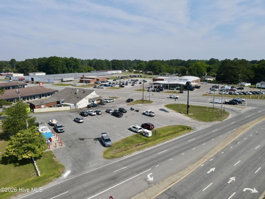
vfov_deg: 56.9
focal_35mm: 24
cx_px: 132
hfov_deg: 71.6
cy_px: 100
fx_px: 184
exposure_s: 1/1000
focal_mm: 4.5
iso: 110
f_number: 2.8
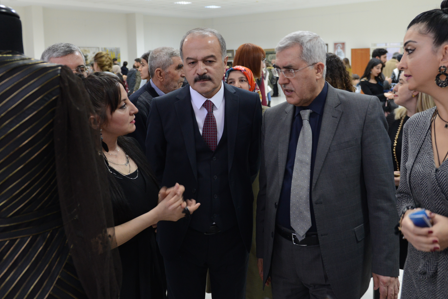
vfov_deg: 36.6
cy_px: 106
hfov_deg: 53.1
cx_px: 230
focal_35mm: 36
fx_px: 448
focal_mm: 24
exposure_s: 1/40
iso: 1600
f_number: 3.5
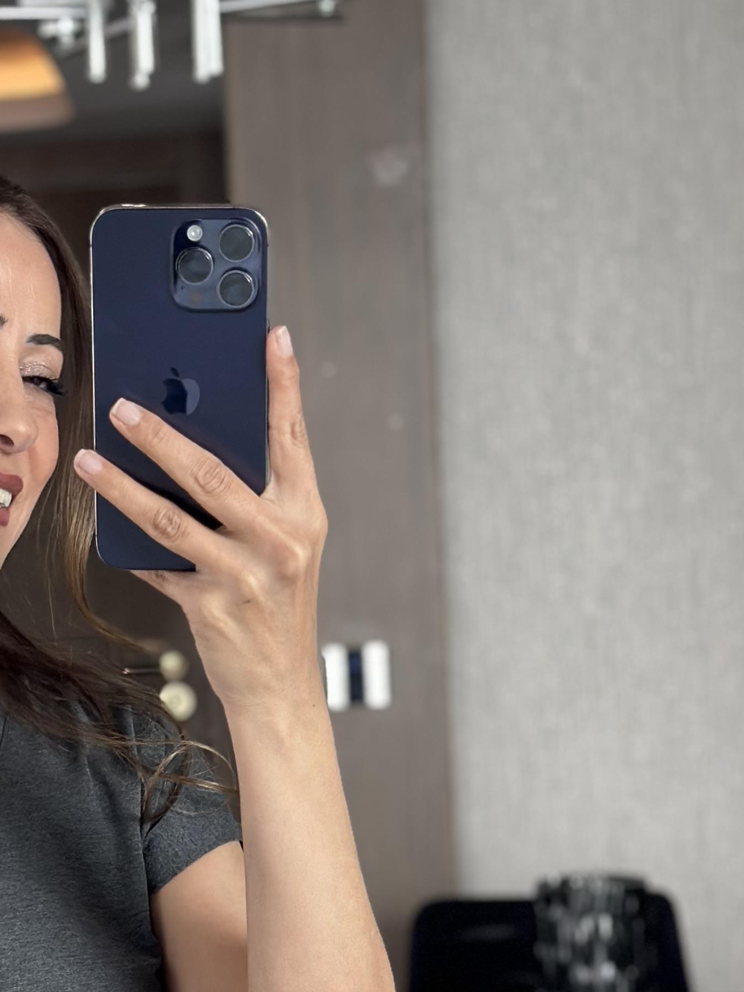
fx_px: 3066
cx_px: -11
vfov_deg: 17.9
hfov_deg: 13.6
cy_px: 984
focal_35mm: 107
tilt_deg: -15.7
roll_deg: +4.8
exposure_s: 1/120
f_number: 1.78
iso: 64
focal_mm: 6.86
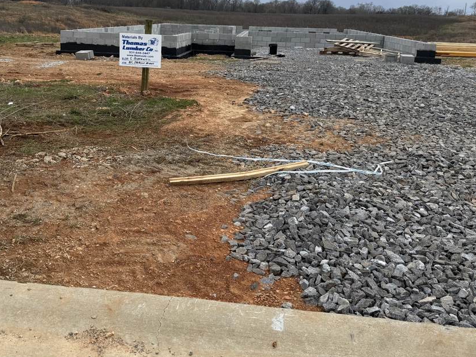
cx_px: 180
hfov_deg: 49.7
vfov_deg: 38.1
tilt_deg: -11.0
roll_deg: -1.9
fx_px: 509
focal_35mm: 37
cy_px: 107
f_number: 1.78
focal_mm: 6.76
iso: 80
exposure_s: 1/2907
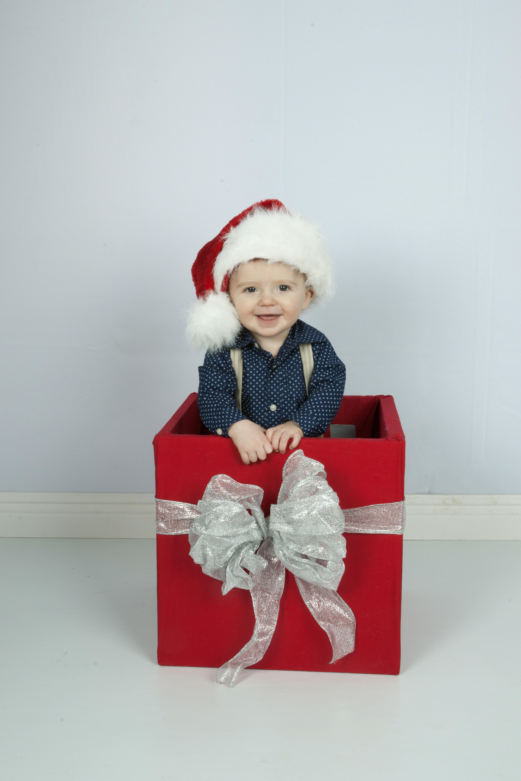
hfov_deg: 33.4
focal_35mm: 40
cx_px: 260
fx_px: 868
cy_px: 390
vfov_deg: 48.5
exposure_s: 1/60
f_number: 22
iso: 160
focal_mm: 40
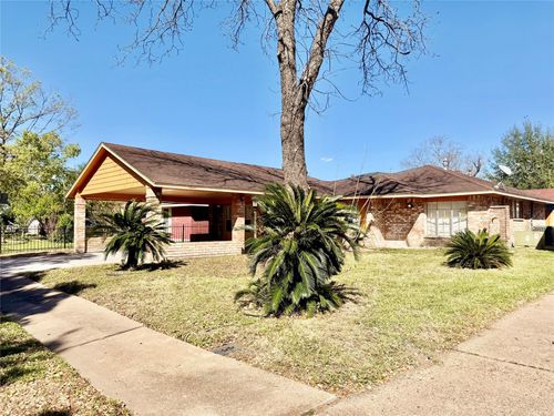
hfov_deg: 71.6
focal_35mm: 24
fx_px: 384
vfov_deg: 56.8
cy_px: 208
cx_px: 277
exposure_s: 1/4673
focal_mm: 6.76
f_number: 1.78
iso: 80
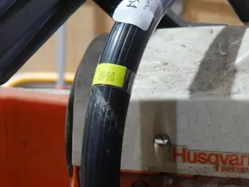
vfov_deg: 14.9
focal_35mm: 99
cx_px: 287
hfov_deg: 18.9
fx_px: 713
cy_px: 144
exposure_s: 1/60
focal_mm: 16
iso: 640
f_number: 3.6
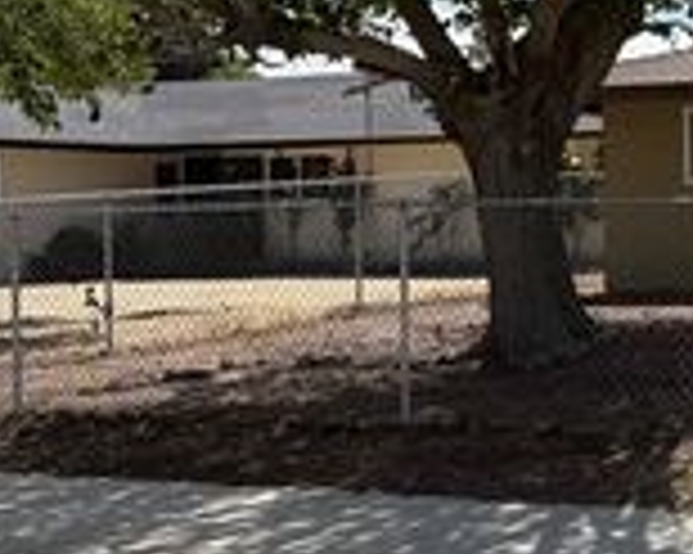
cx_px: 1112
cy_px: 205
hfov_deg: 20.5
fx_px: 1558
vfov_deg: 20.1
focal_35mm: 76
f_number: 1.78
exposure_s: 1/4975
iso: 80
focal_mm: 6.76
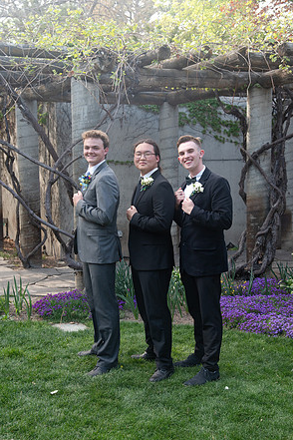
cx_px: 146
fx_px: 623
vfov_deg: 38.9
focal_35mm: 51
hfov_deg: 26.5
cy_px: 217
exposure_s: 1/125
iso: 500
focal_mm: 50
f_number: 5.6
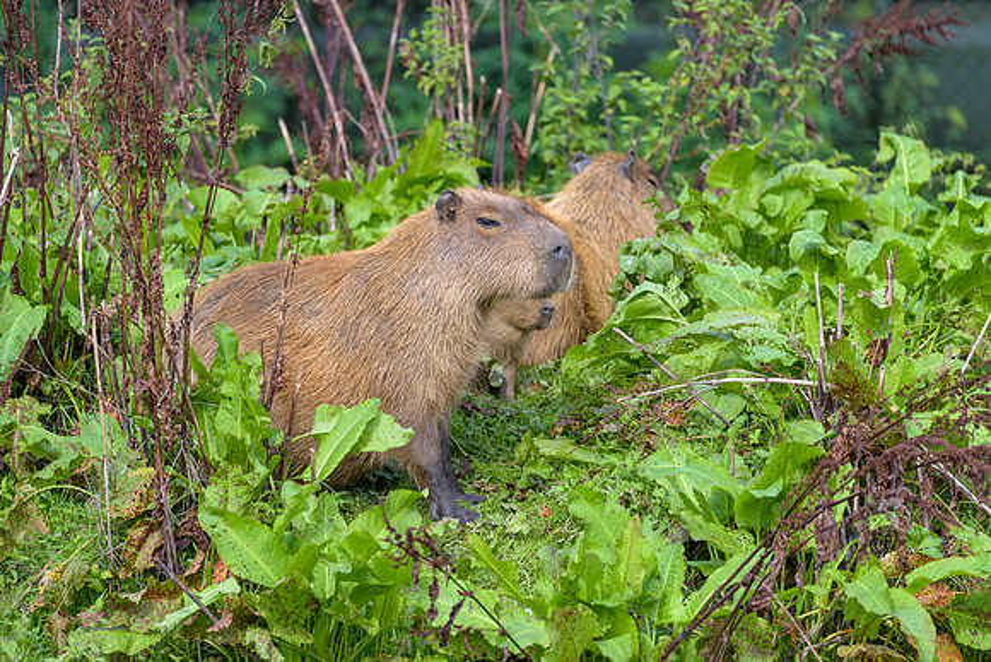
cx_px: 457
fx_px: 12565
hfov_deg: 4.5
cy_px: 356
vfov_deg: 3.0
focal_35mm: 456
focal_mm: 400
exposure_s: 1/800
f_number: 5.6
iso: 400
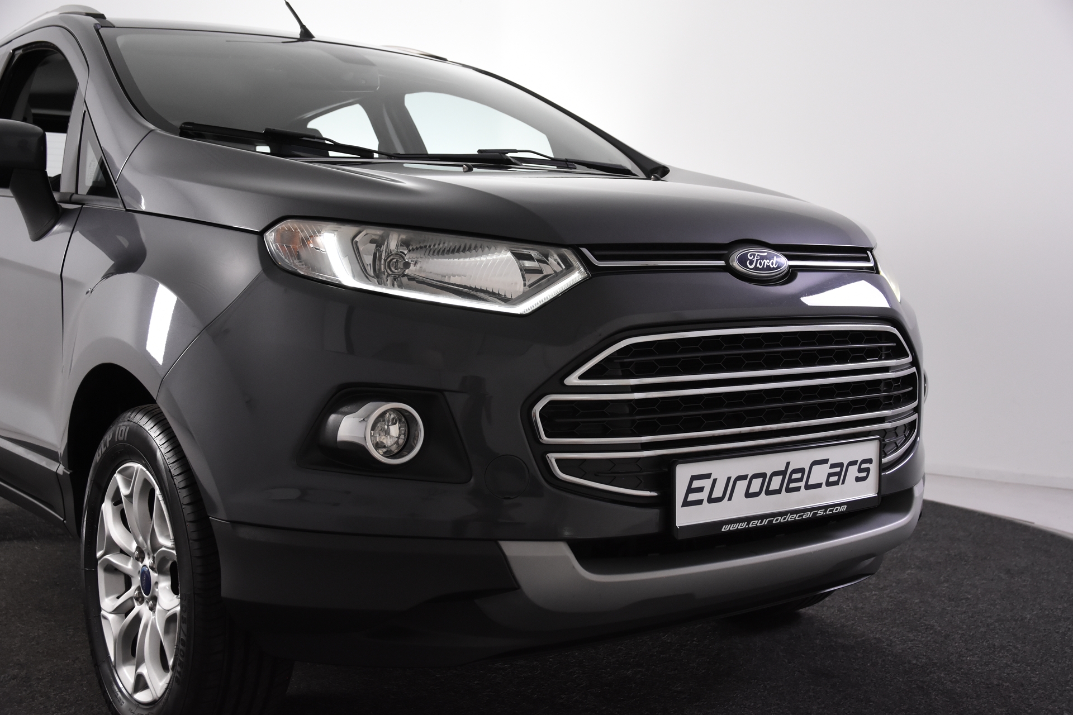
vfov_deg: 31.9
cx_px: 536
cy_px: 358
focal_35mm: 42
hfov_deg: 46.4
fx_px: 1252
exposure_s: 1/100
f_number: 5
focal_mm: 28
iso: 1600
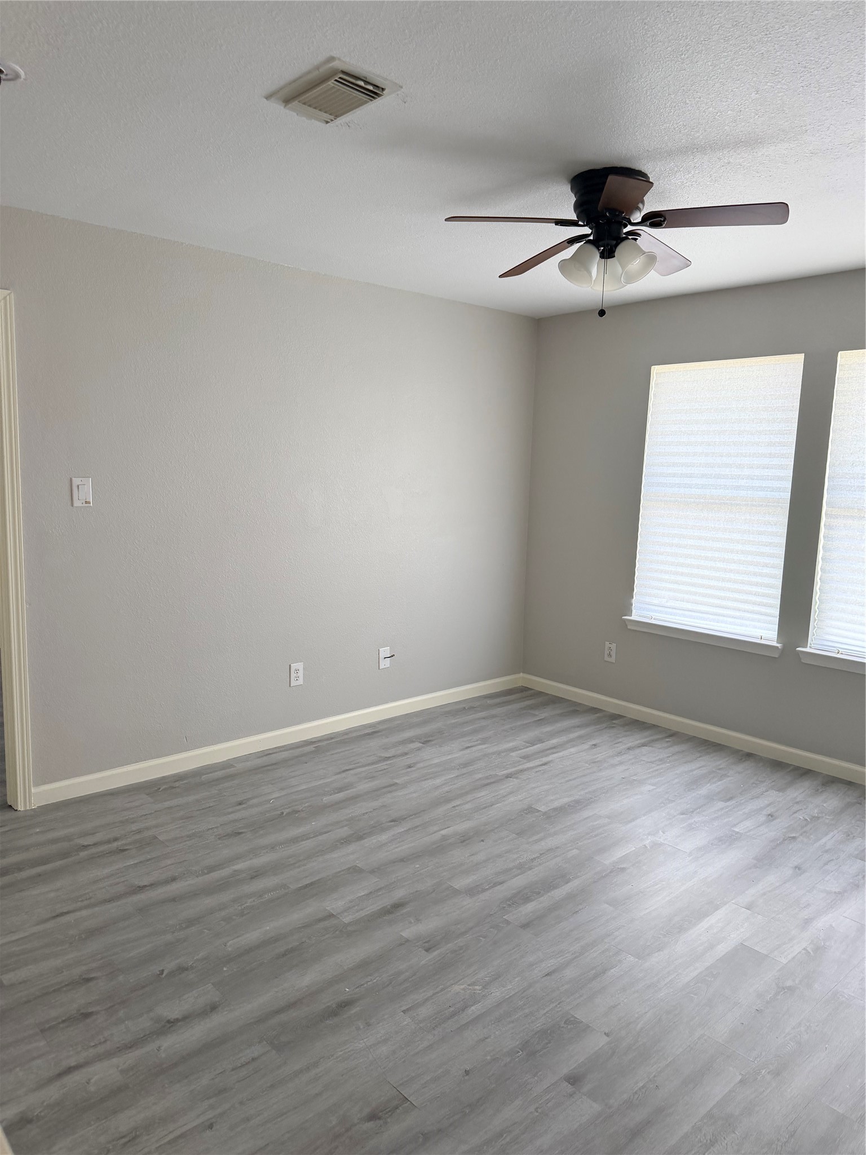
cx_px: 433
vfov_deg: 71.6
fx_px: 801
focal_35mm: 24
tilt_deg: -6.8
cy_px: 578
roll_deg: -0.8
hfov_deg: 56.8
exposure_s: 1/154
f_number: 1.78
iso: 200
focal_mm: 6.76
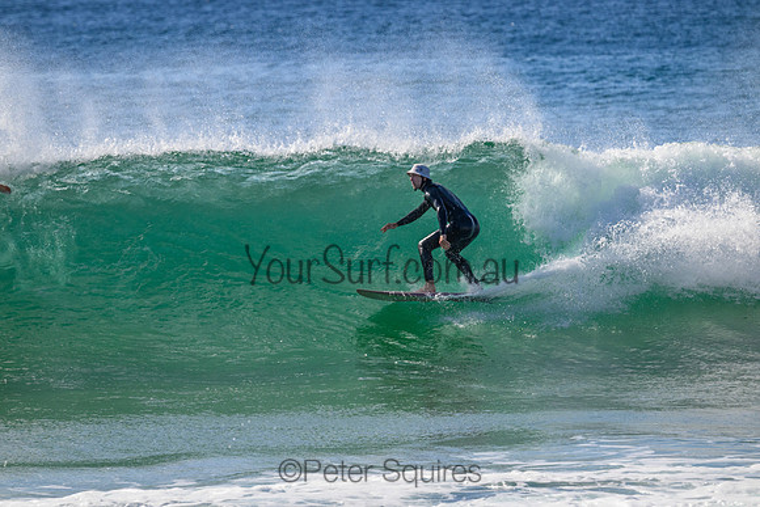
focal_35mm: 500
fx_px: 10558
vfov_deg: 2.8
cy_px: 254
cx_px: 380
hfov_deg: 4.1
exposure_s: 1/1600
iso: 1100
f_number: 11
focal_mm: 500
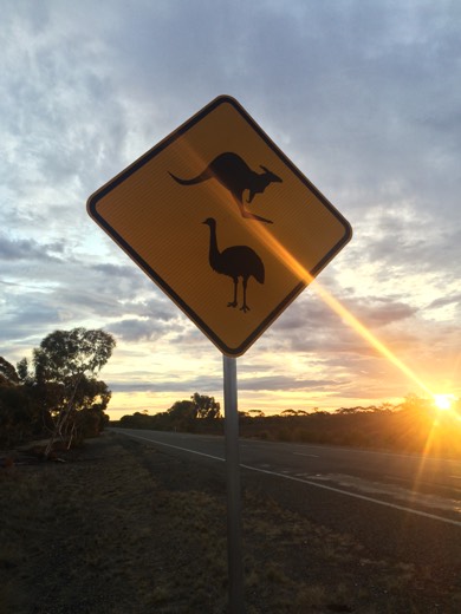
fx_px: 515
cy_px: 307
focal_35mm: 29
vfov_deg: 61.7
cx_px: 230
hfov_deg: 48.2
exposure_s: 1/120
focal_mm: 4.15
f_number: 2.2
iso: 50
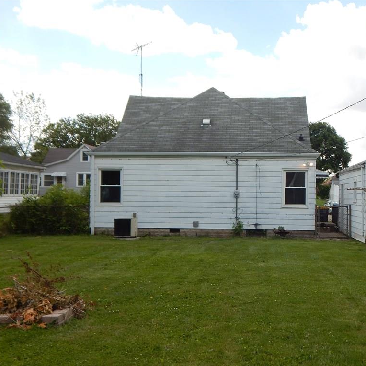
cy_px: 183
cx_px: 242
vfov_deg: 37.6
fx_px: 538
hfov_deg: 37.2
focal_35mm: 45
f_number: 3.4
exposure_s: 1/640
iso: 125
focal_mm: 6.8
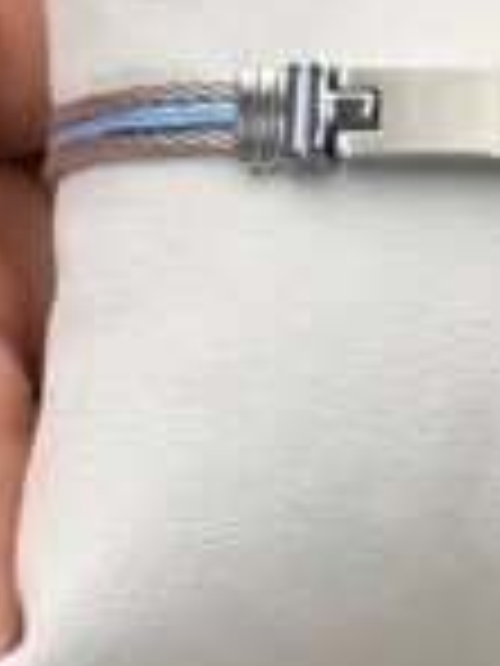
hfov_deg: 11.2
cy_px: 158
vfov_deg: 15.1
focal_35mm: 130
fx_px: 2504
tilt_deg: -73.5
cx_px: 554
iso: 64
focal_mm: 6.76
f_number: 1.78
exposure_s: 1/657
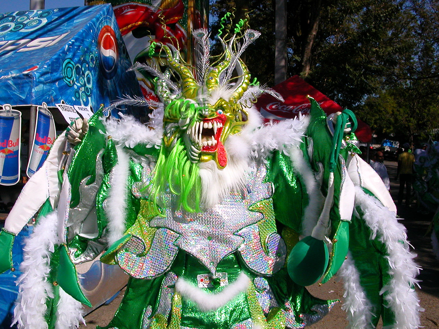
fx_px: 469
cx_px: 220
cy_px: 164
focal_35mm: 37
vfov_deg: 38.7
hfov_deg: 50.1
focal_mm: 5.6
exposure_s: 1/1453
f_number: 4.5
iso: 100
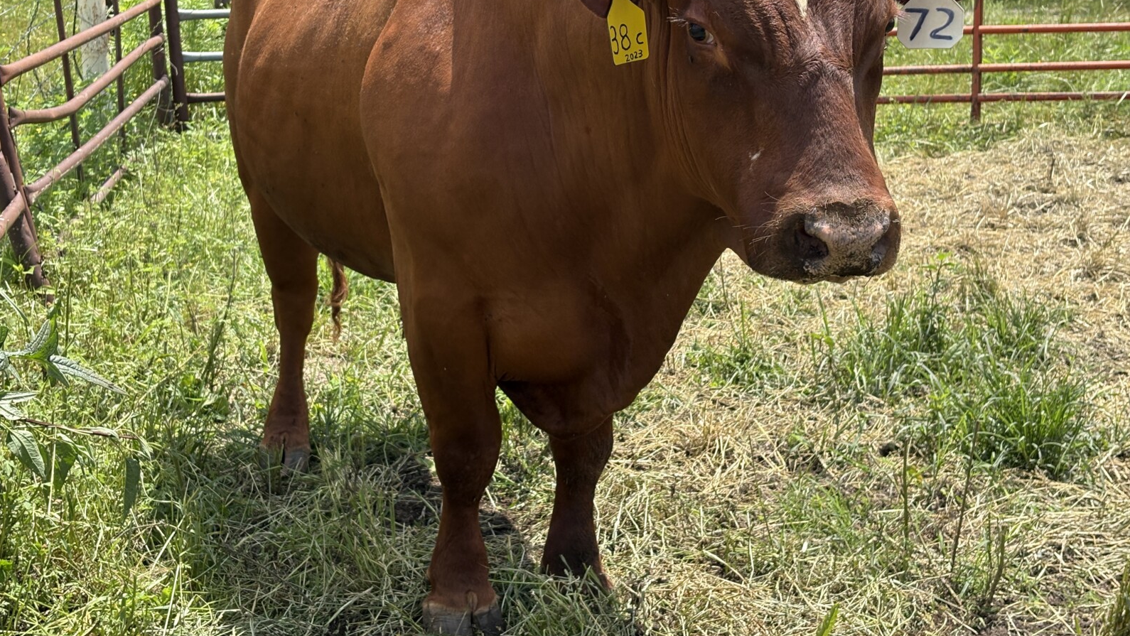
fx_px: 1708
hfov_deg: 36.6
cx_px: 564
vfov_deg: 21.0
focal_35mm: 57
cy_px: 235
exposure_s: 1/1517
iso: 40
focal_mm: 5.96
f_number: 1.6
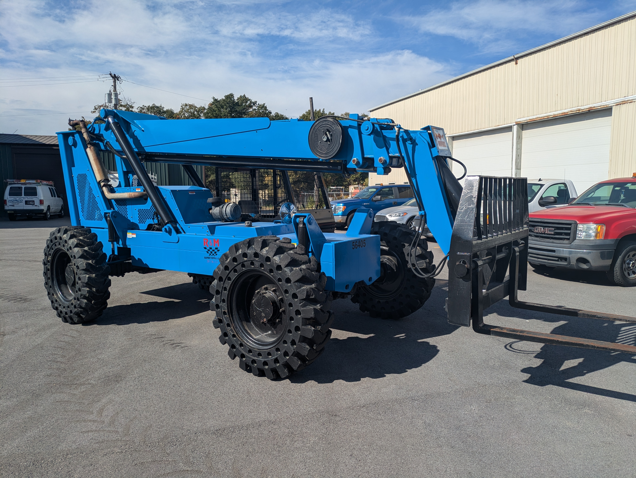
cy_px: 239
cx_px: 318
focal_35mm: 25
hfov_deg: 69.4
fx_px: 460
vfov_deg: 54.9
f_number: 1.89
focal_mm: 5.43
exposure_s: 1/3086
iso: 50
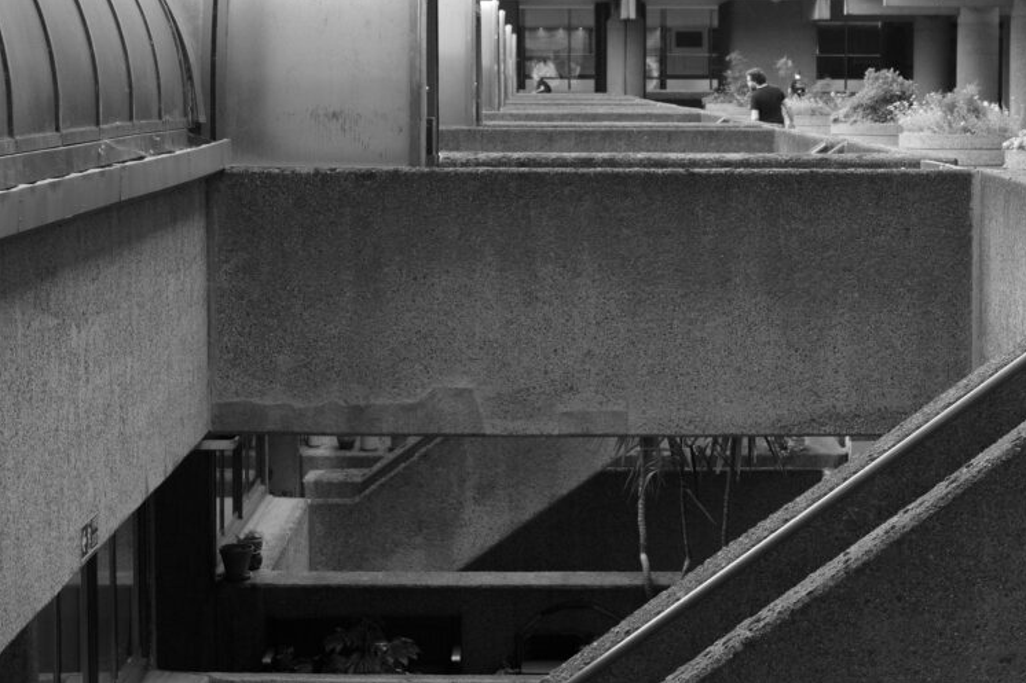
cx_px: 569
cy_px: 298
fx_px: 2935
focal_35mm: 103
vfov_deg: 13.3
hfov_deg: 19.8
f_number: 5.6
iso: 1600
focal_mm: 50
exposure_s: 1/125
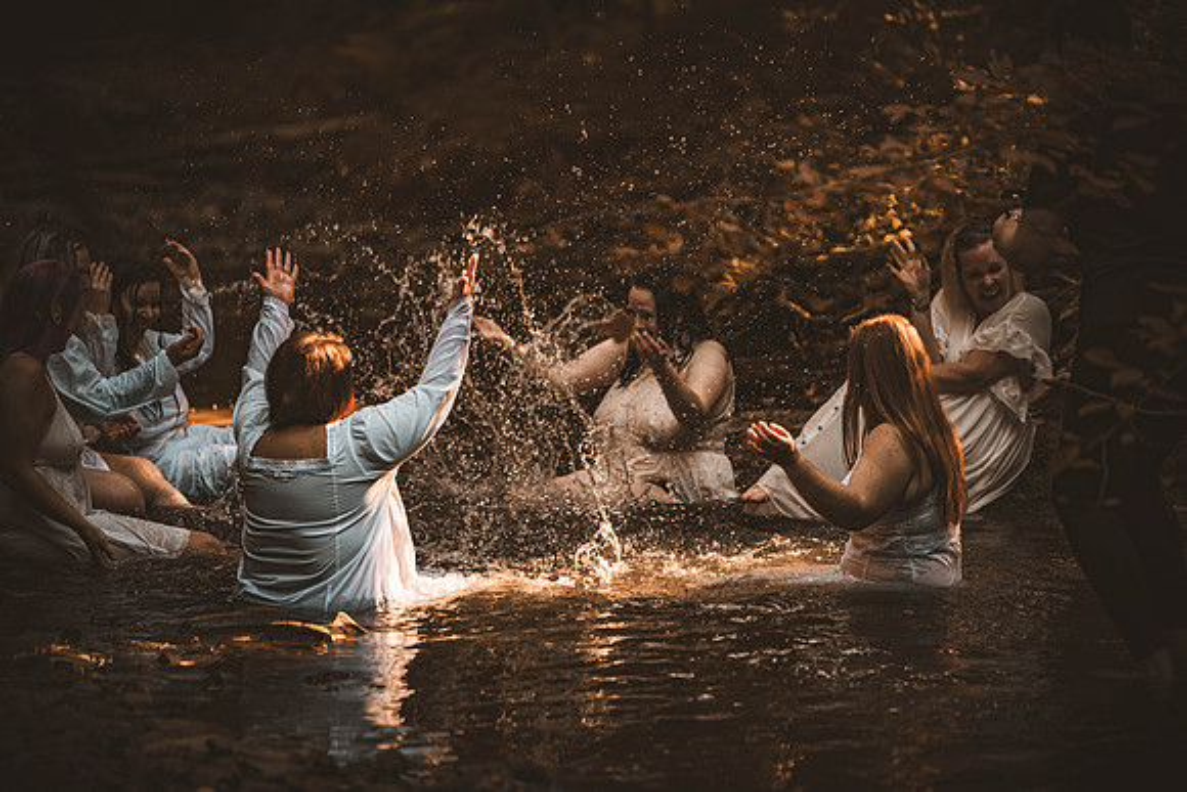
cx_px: 594
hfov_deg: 10.3
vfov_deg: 6.9
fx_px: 6596
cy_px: 396
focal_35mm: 200
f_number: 2.8
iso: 1000
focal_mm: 200
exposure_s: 1/400
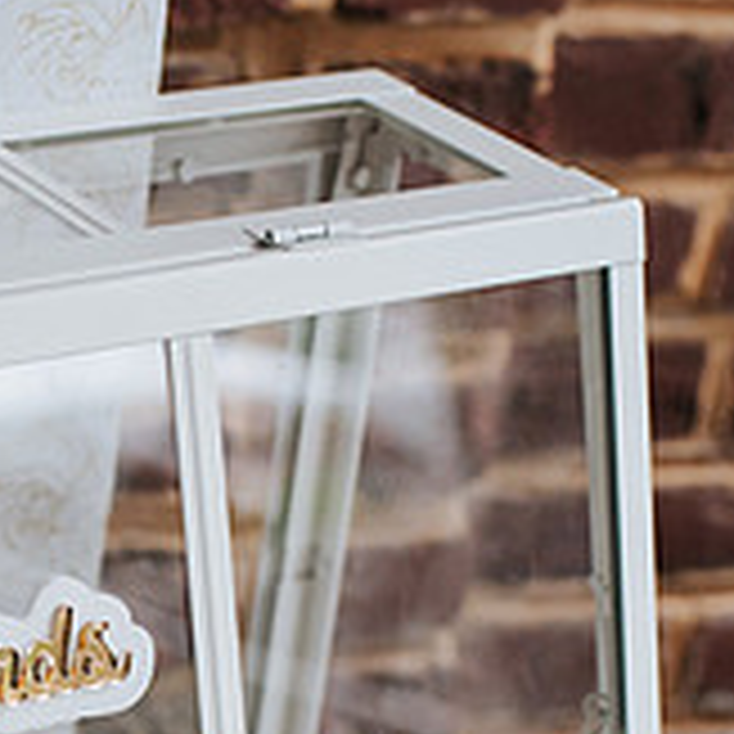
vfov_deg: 16.1
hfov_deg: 15.9
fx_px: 2543
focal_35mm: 106
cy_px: 734
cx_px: -86
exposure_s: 1/320
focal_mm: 35
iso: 900
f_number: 3.2
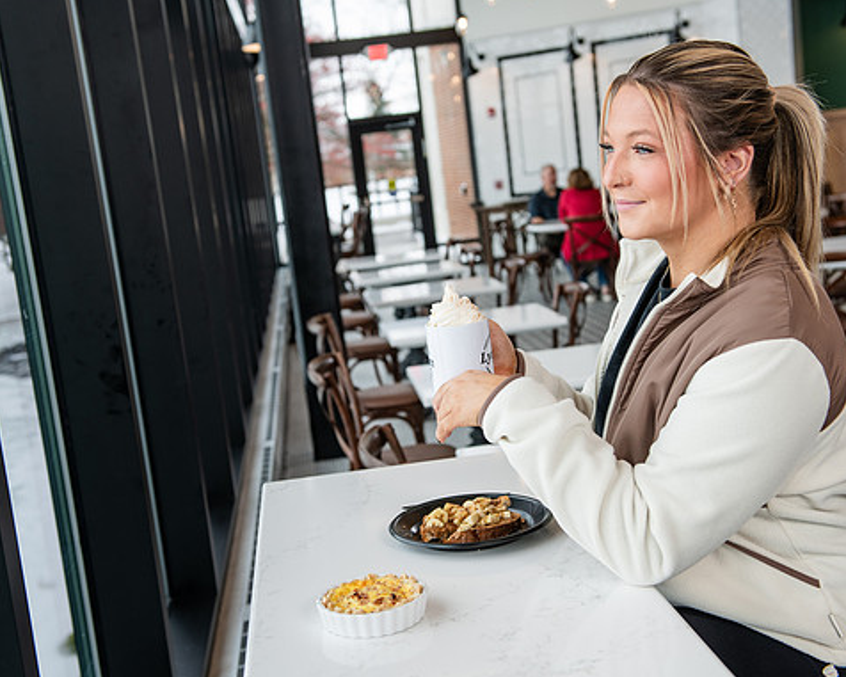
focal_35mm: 48
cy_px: 340
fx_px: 1202
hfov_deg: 38.8
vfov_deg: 31.5
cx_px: 400
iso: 400
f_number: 4
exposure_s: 1/200
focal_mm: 42
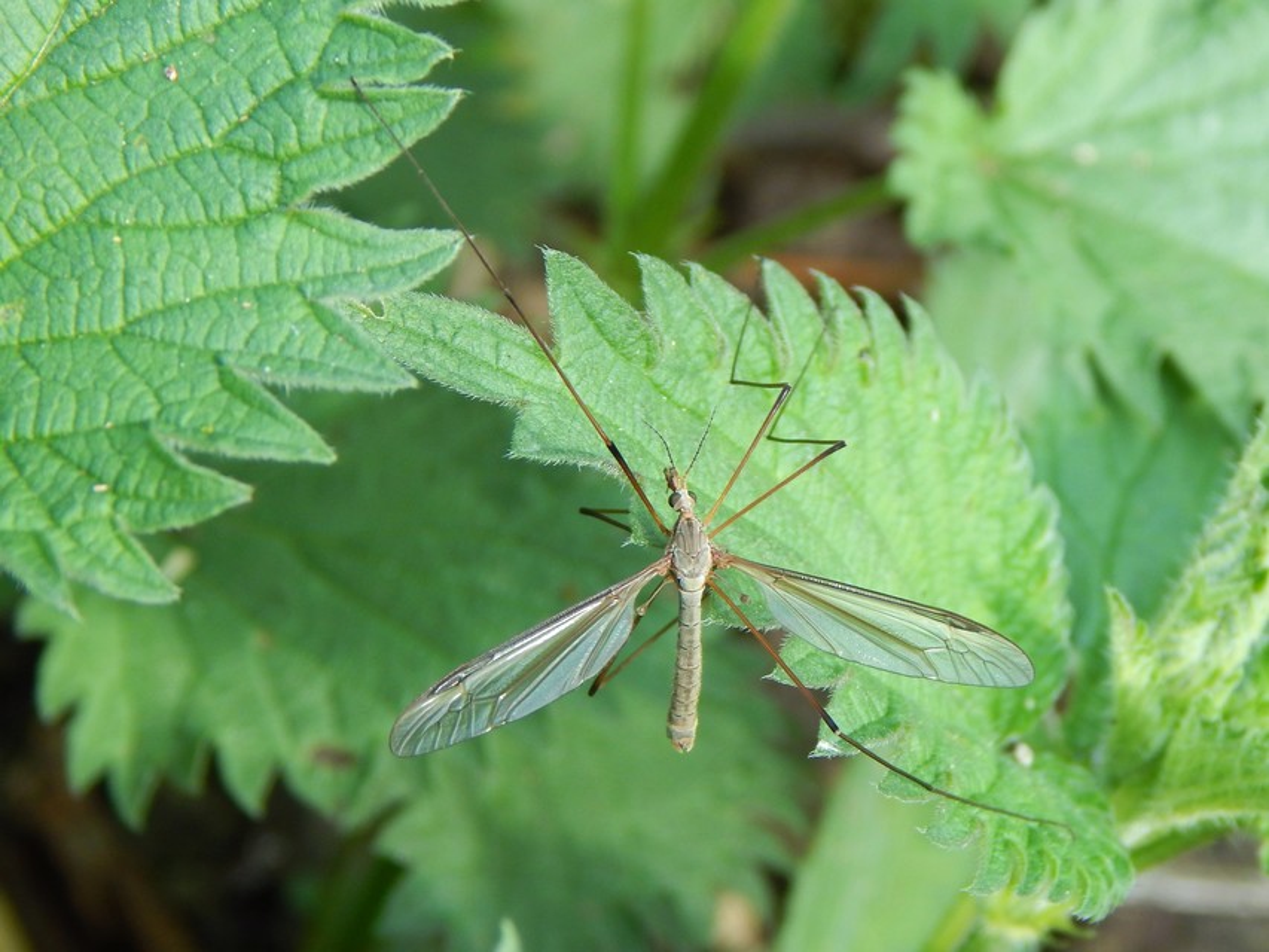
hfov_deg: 18.9
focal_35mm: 104
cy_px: 476
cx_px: 634
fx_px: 3813
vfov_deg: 14.2
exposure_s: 1/60
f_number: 4.5
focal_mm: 18.7
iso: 125
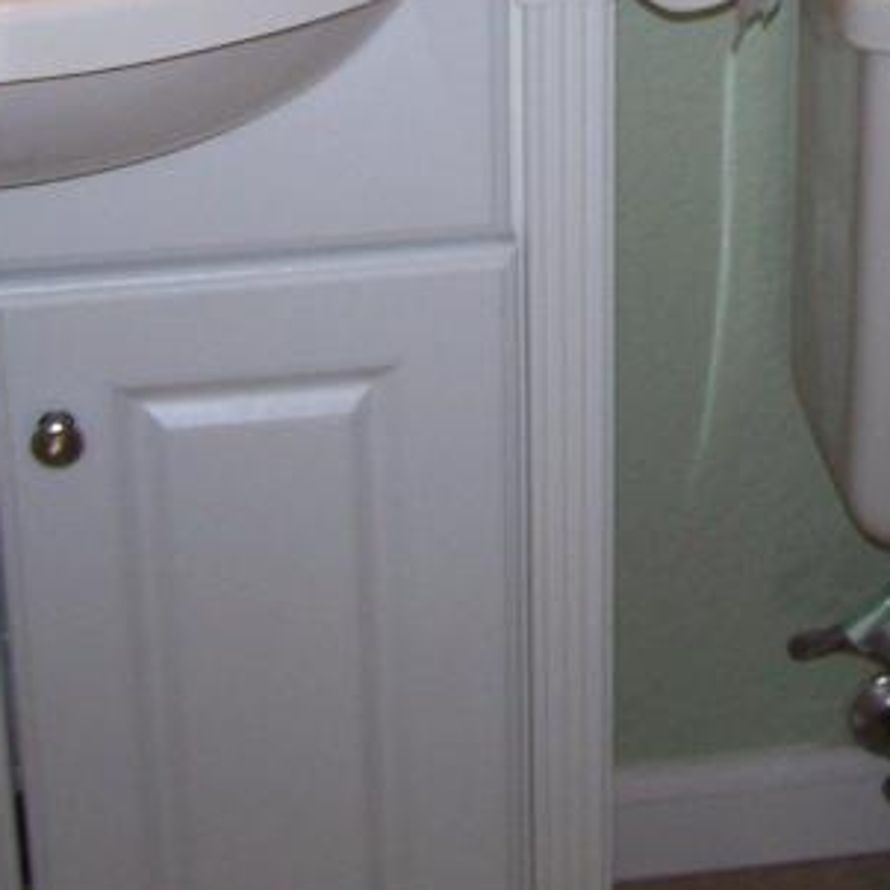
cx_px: 716
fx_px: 3316
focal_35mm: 114
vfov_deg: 14.9
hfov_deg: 15.2
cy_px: -106
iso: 80
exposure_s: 1/60
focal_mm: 6.3
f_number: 2.8
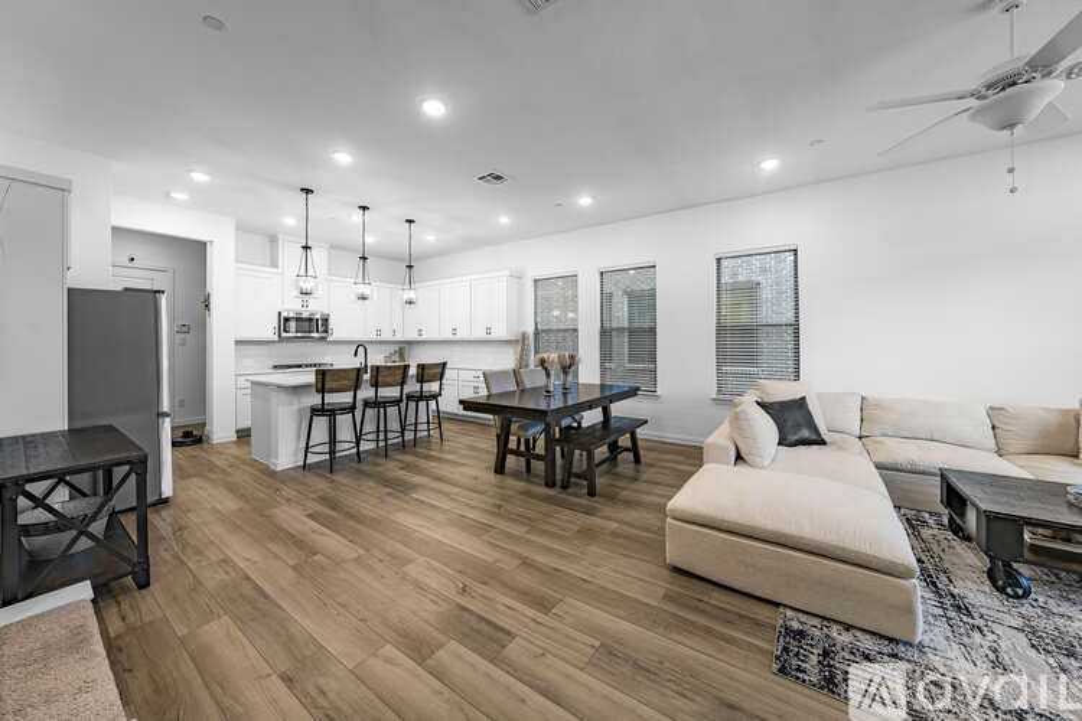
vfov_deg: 90.0
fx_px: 361
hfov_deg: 112.6
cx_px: 541
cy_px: 360
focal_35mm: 12
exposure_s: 1/6
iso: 100
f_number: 8
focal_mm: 12
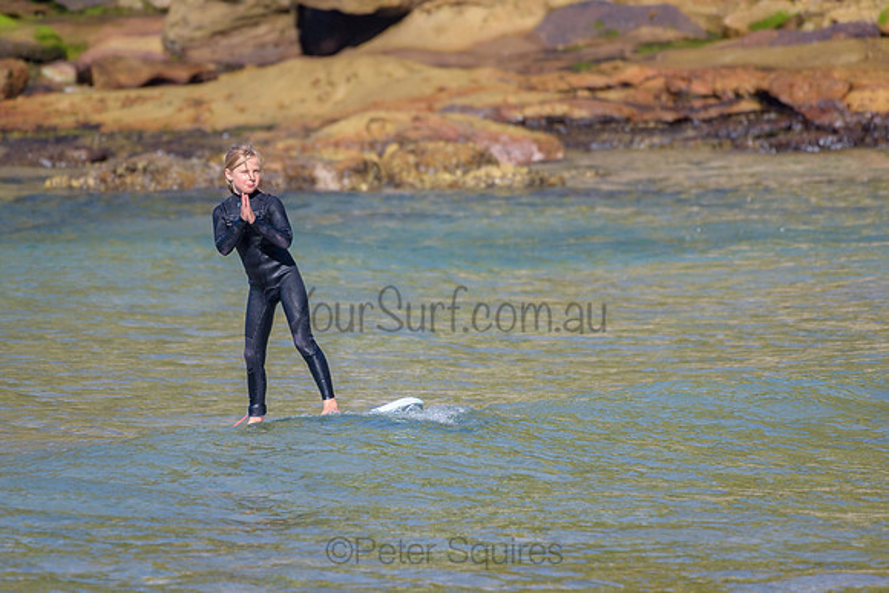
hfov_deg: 3.3
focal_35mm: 633
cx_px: 326
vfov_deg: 2.2
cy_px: 292
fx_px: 15638
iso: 500
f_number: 5.6
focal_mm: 500
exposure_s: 1/2000
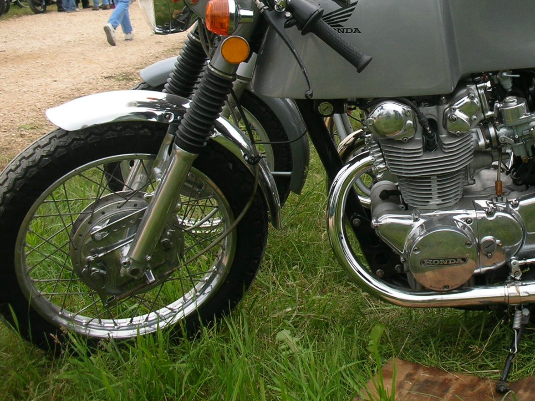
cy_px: 103
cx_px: 431
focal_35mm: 61
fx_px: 943
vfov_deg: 23.8
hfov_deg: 30.9
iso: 50
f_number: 3
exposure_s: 1/162
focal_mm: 5.8
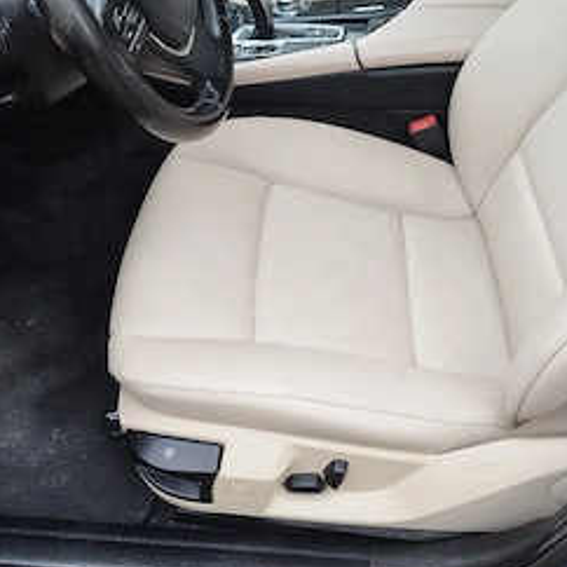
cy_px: 204
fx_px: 649
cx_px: 307
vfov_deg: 46.7
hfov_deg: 47.2
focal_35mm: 35
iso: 110
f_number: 1.89
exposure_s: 1/50
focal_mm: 5.89
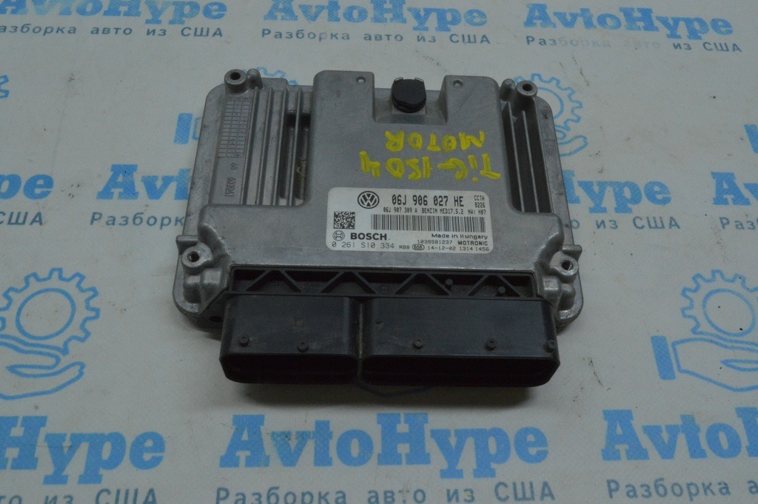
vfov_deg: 38.3
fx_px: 726
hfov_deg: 55.1
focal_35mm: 34
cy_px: 252
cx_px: 379
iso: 3200
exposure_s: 1/50
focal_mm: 23
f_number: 25
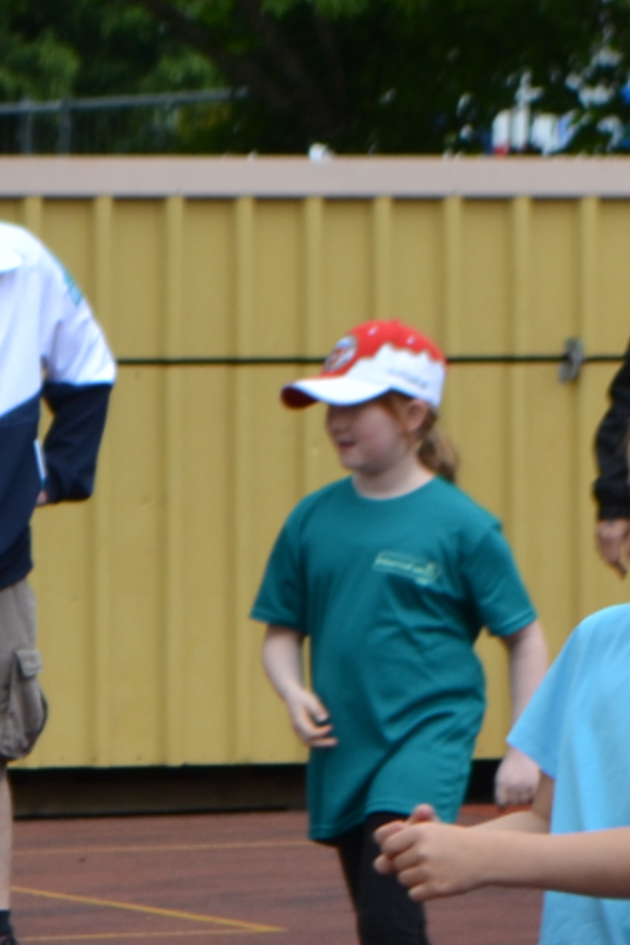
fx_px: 9382
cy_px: 706
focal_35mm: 357
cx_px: -168
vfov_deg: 5.8
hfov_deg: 3.8
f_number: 7.1
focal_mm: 55
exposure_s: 1/200
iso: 100
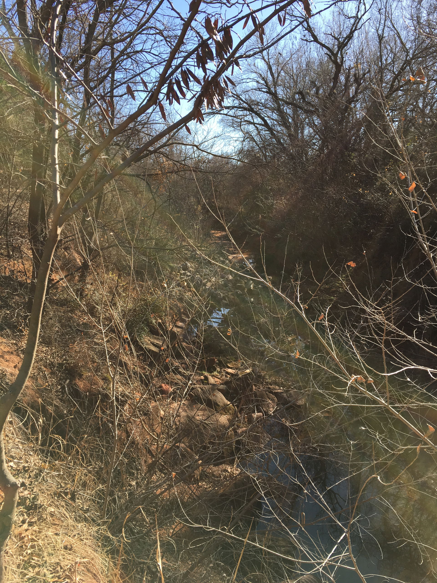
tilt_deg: -10.9
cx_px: 218
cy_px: 292
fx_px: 488
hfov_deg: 48.2
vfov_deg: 61.7
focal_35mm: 29
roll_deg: +1.1
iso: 25
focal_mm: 4.15
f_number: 2.2
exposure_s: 1/651
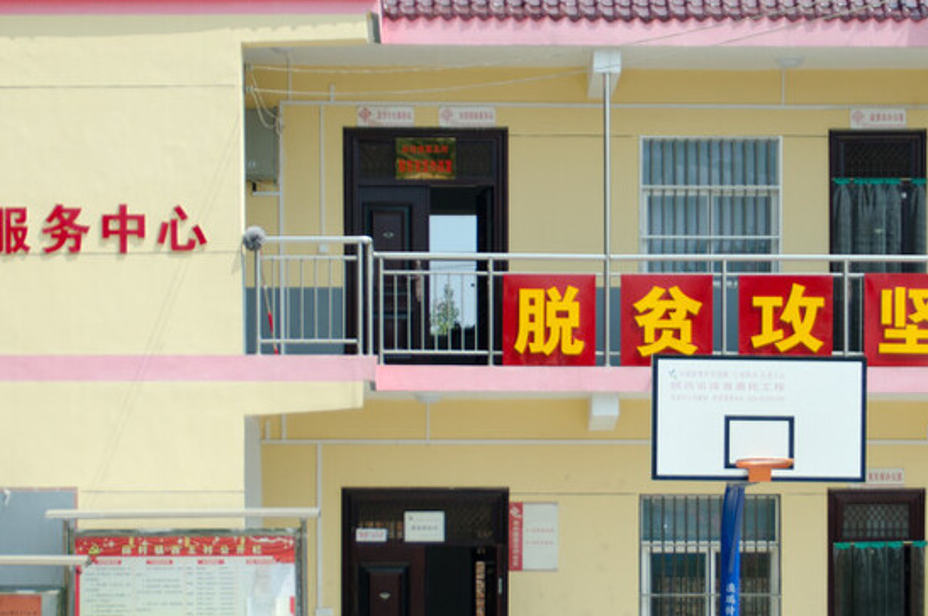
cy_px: 125
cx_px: 526
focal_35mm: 125
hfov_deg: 16.4
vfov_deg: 10.9
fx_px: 3217
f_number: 4.5
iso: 100
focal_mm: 38
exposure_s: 1/640
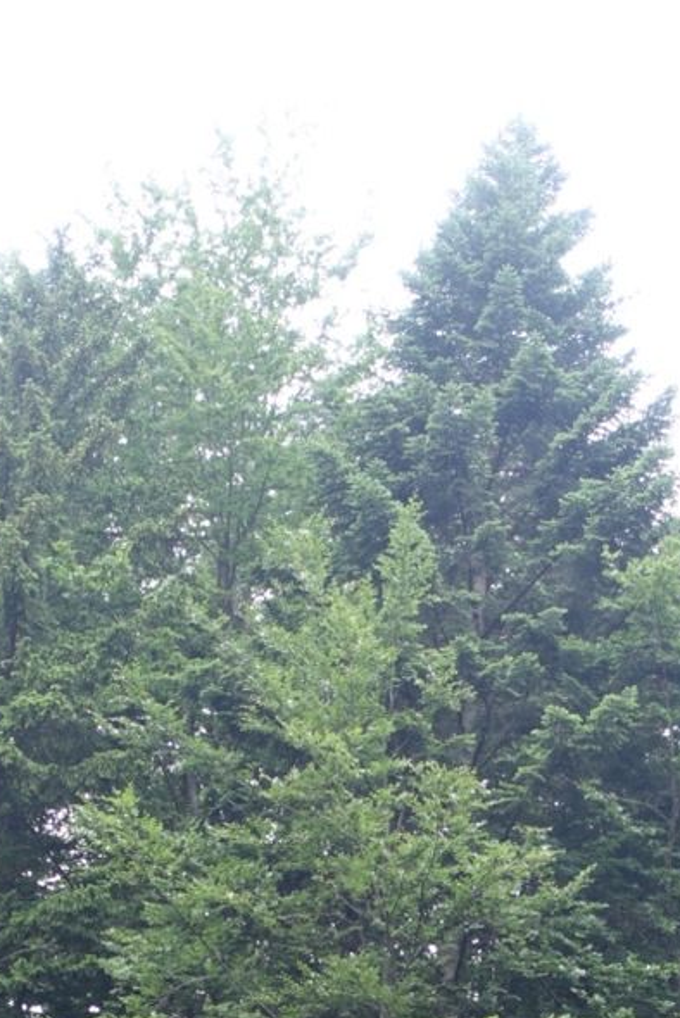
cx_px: 538
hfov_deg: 11.2
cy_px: 1368
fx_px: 3452
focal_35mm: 122
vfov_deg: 15.8
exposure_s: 1/50
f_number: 2.8
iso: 200
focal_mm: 16.62
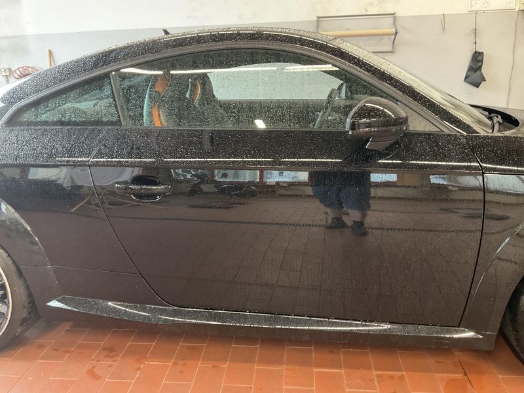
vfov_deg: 48.2
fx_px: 439
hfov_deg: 61.7
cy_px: 196
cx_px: 262
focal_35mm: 29
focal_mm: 3
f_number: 1.8
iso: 250
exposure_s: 1/33
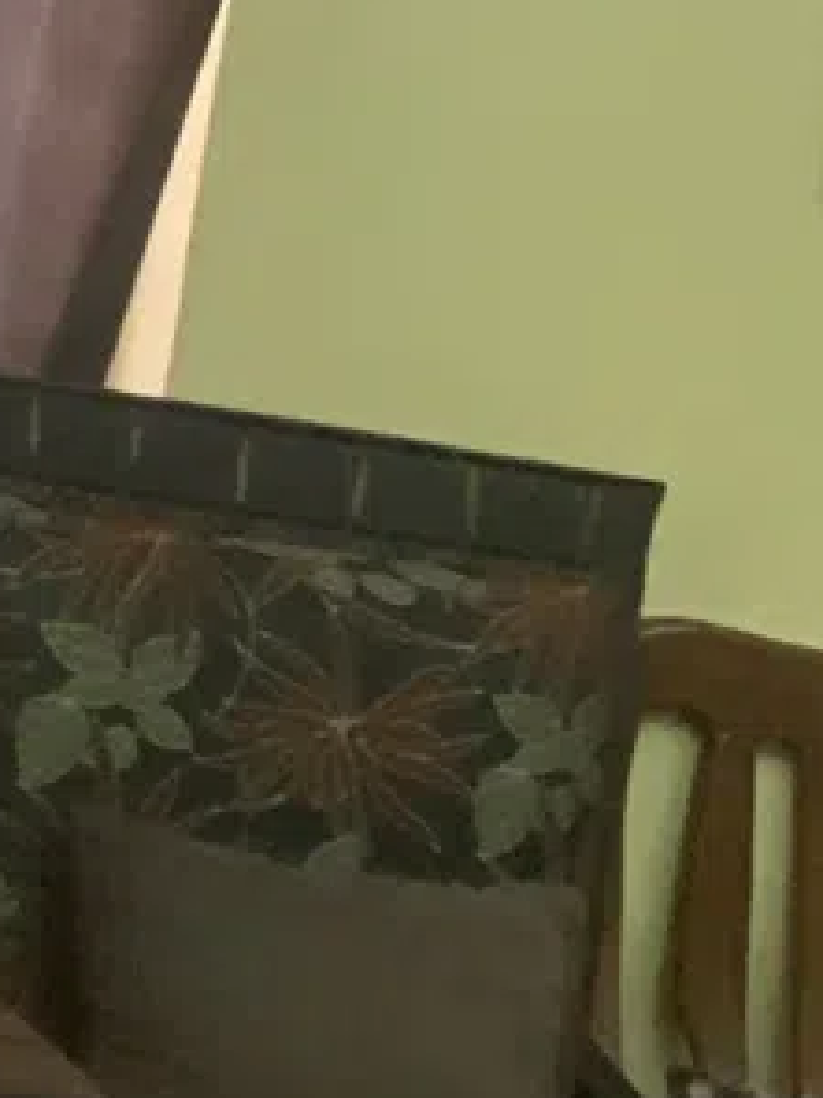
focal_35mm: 120
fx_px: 3804
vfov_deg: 16.1
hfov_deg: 11.0
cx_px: -923
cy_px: 35
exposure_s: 1/50
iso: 400
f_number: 1.8
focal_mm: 4.25
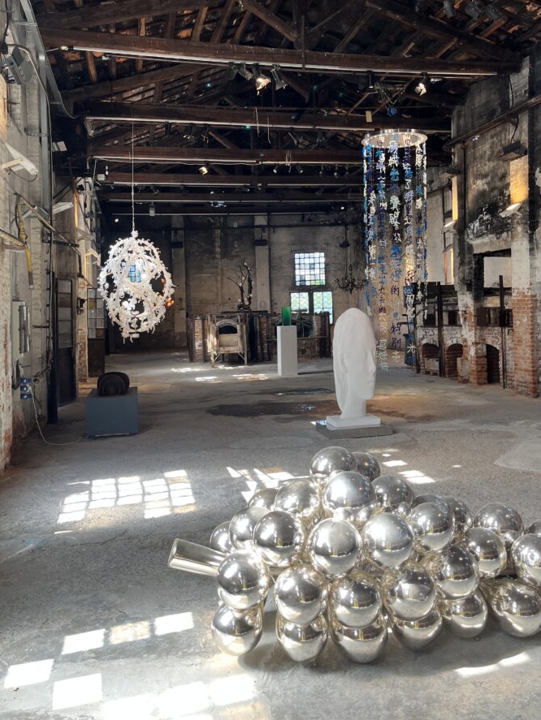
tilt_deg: +0.3
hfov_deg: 46.8
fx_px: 625
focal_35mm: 30
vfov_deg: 59.7
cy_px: 309
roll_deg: +1.8
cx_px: 297
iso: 50
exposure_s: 1/122
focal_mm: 5.1
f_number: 1.6
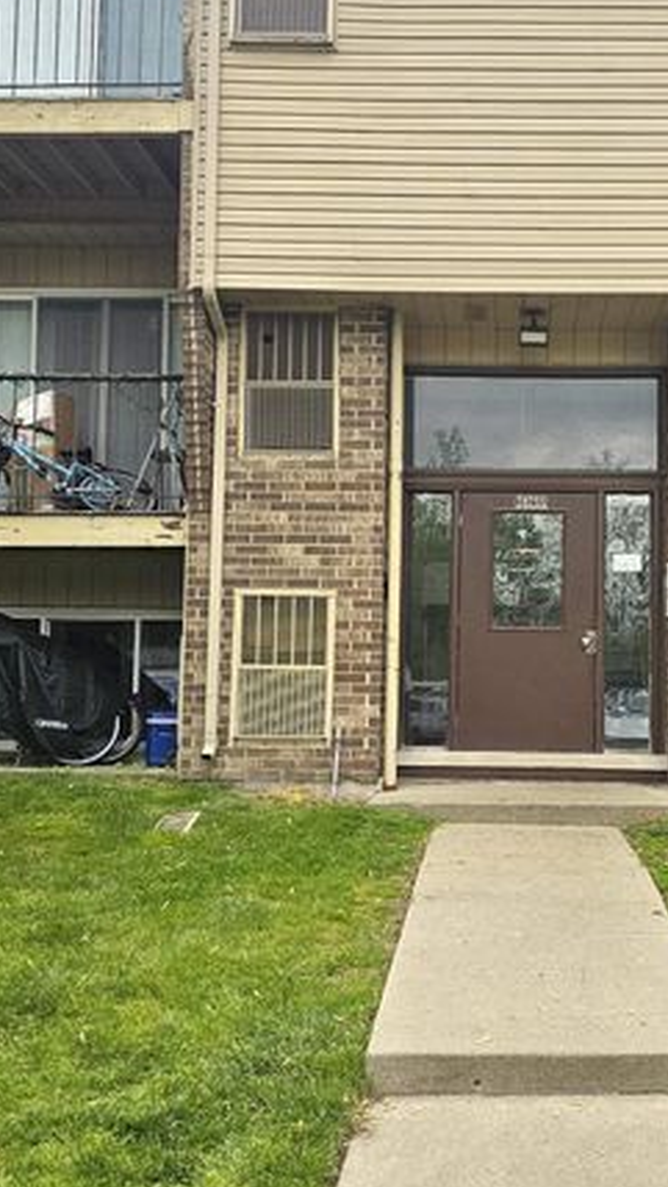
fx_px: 1227
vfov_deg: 51.6
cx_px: 499
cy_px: 581
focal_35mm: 39
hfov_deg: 30.0
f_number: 1.7
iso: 20
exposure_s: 1/381
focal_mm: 6.3
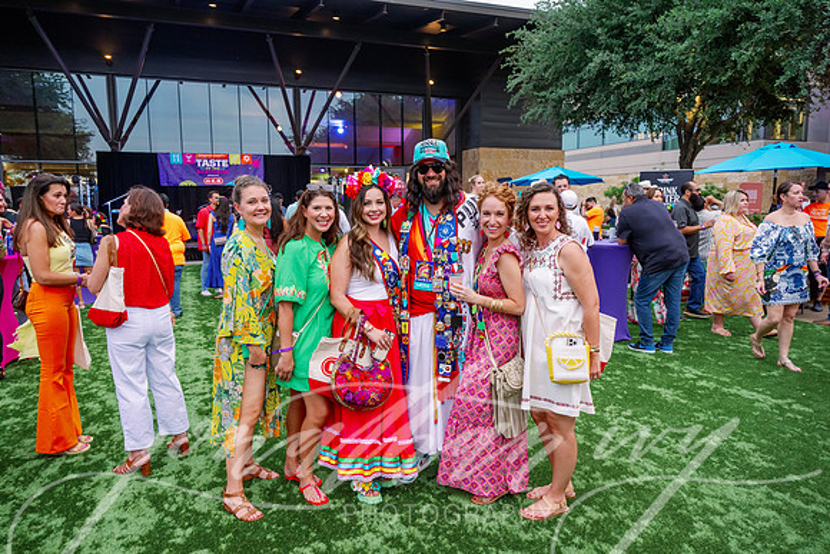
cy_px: 277
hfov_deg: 71.5
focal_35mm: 25
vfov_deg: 51.3
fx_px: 576
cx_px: 415
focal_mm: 25
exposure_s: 1/200
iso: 1600
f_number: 4.5
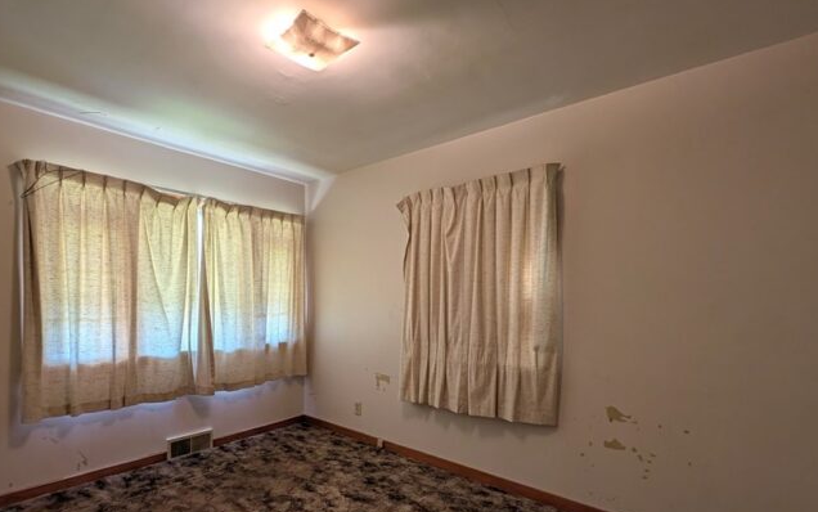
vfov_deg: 70.2
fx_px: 357
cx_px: 337
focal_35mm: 16
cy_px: 318
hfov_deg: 96.8
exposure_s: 1/40
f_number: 1.7
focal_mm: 2.02
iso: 65
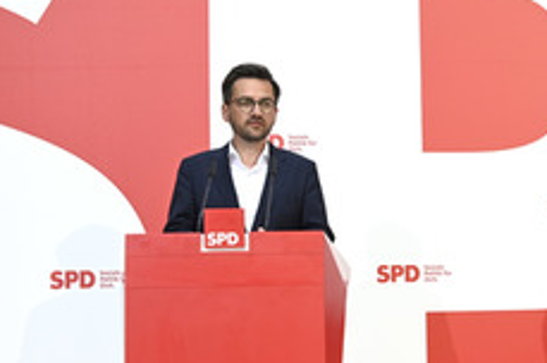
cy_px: 322
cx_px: 536
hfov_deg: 29.9
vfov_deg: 21.1
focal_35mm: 63
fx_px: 956
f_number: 7.1
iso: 2000
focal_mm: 32
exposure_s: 1/320
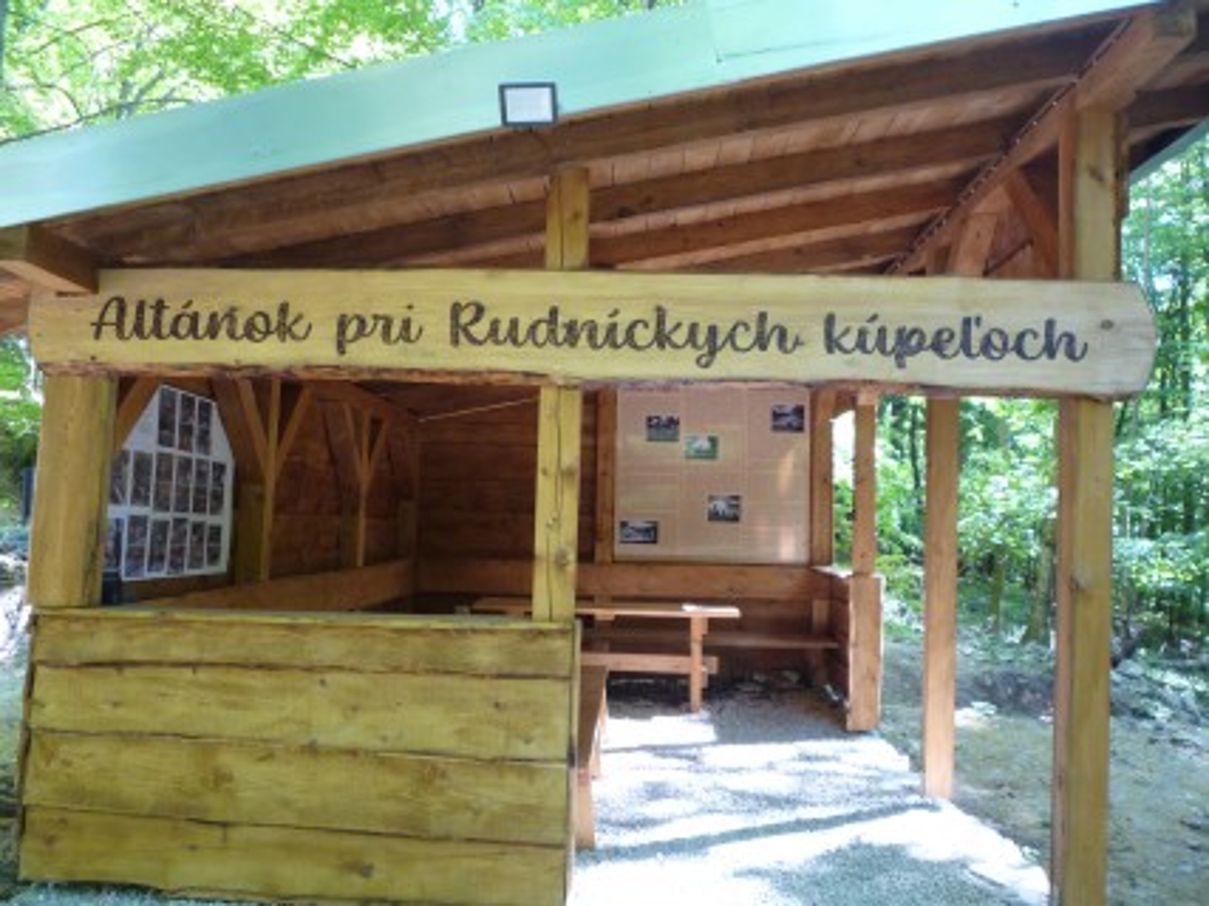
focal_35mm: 30
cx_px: 604
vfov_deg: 46.8
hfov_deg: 60.0
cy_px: 453
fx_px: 1047
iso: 200
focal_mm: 5.2
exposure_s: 1/30
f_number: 3.3
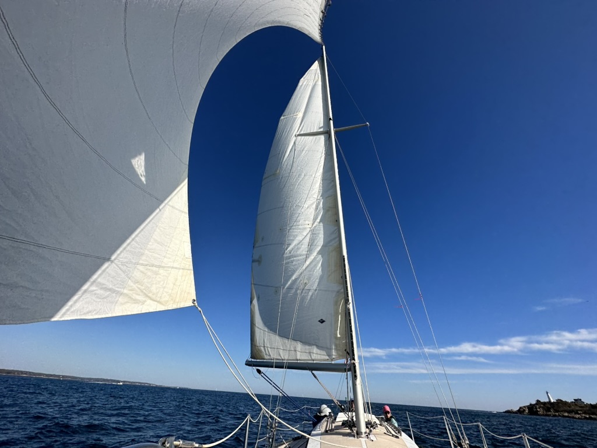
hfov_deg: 102.1
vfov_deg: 85.7
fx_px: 241
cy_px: 224
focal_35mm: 14
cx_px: 298
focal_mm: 2.22
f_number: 2.2
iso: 50
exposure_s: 1/3401
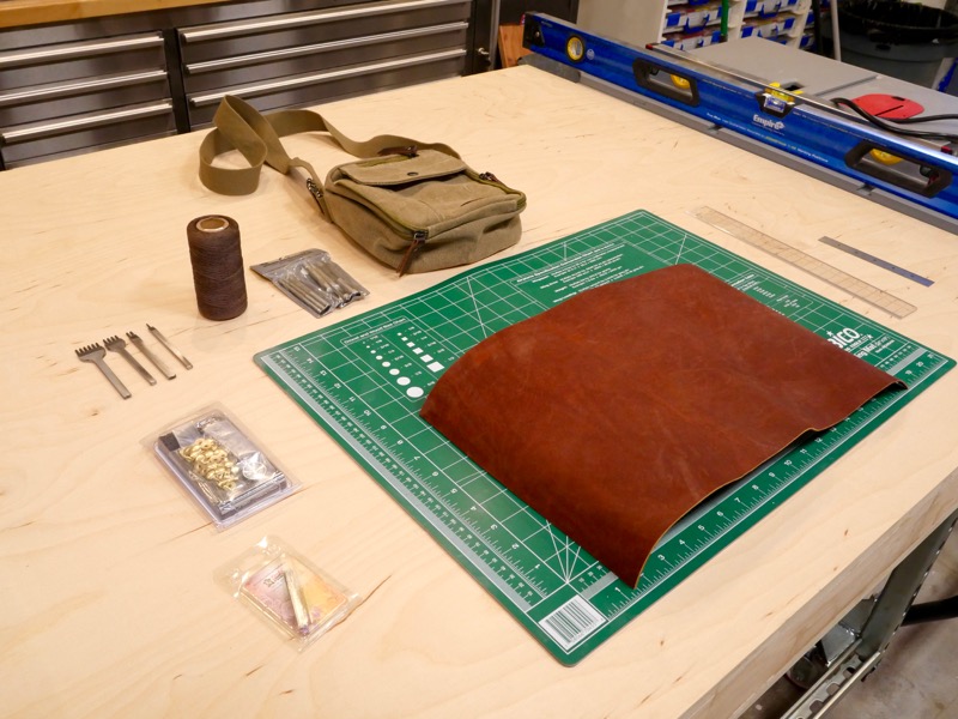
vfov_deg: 46.8
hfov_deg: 60.0
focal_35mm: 30
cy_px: 360
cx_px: 479
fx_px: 830
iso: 1600
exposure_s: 1/60
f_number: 8
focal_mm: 15
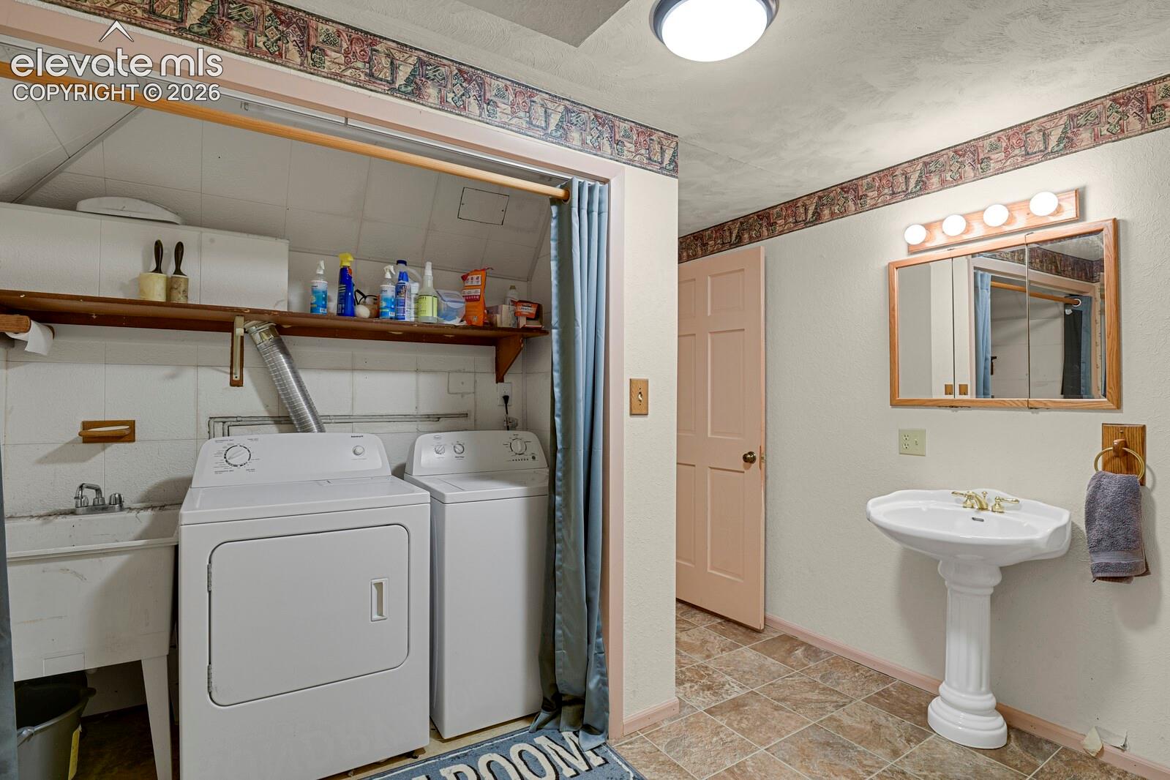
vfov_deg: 70.4
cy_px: 390
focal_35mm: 17
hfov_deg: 93.3
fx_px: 552
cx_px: 585
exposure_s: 3
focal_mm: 17
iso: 250
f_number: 8
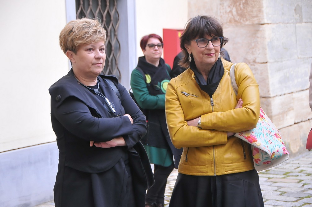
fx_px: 926
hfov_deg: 19.1
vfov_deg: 12.8
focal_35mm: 107
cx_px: 154
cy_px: 103
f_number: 5
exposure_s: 1/50
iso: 800
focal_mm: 70
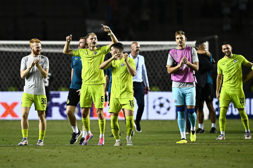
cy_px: 84
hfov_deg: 5.2
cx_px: 126
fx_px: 2811
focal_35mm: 400
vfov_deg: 3.4
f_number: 4
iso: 6400
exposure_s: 1/2500
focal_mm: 400
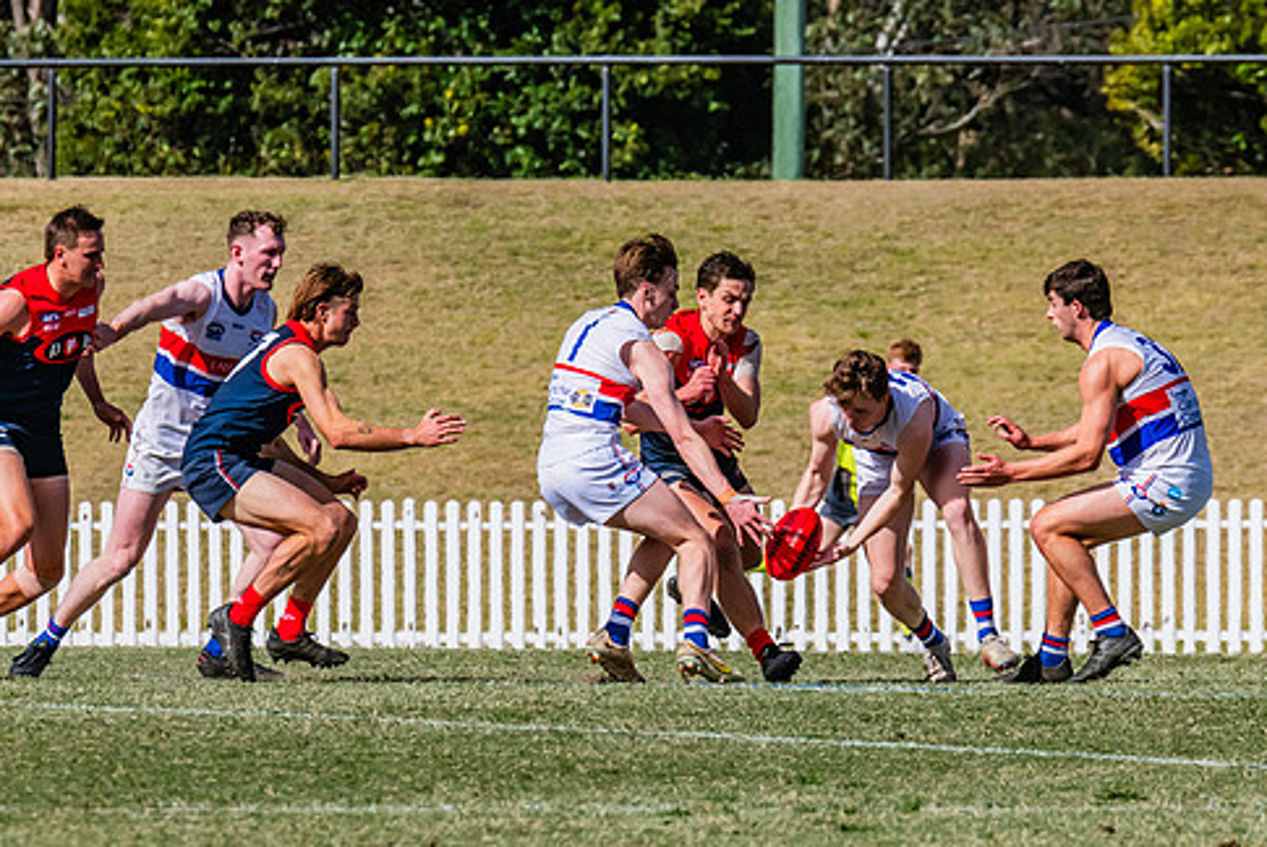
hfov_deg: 3.1
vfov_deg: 2.1
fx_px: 23523
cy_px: 413
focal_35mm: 668
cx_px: 763
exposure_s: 1/2000
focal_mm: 420
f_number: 11
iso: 800
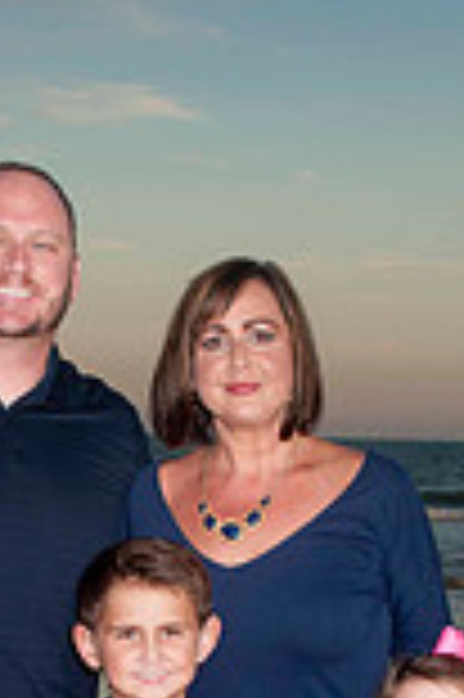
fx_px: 2693
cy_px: 752
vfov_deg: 14.5
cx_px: 155
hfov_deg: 9.8
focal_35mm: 139
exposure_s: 1/200
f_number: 8
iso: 200
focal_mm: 32
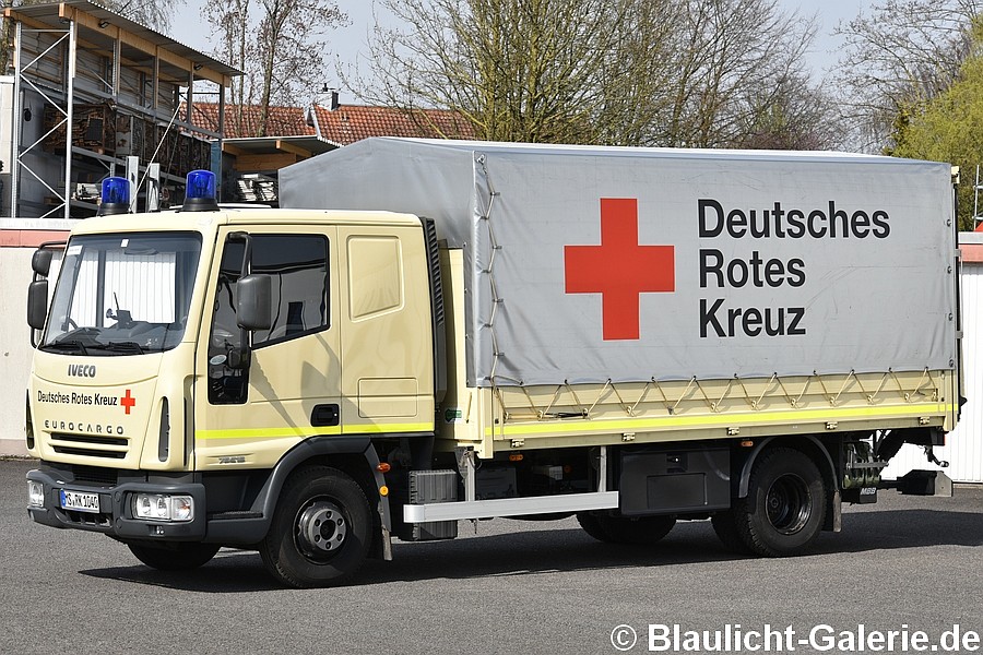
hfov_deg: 23.9
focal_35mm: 85
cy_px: 328
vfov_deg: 16.1
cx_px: 492
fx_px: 2321
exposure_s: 1/400
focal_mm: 85
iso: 200
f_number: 10
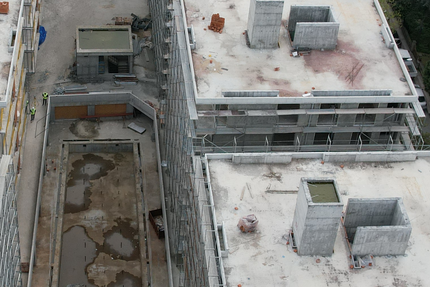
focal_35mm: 79
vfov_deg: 17.3
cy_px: 144
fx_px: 944
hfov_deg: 25.4
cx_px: 122
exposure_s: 1/400
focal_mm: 8.38
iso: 130
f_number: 2.8
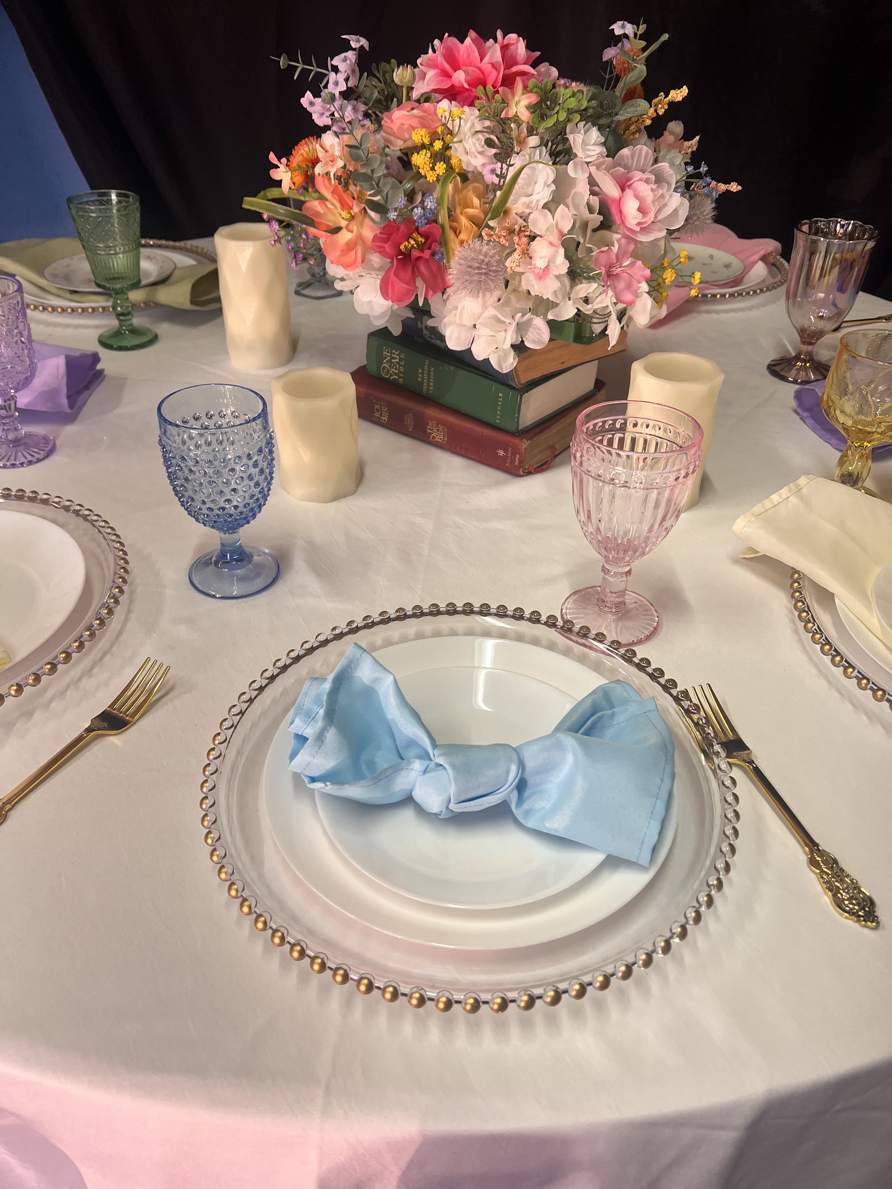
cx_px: 446
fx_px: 893
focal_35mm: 26
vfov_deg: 67.3
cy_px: 594
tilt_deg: -35.4
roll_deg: -0.2
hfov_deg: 53.1
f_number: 1.5
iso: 80
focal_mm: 5.7
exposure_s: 1/120
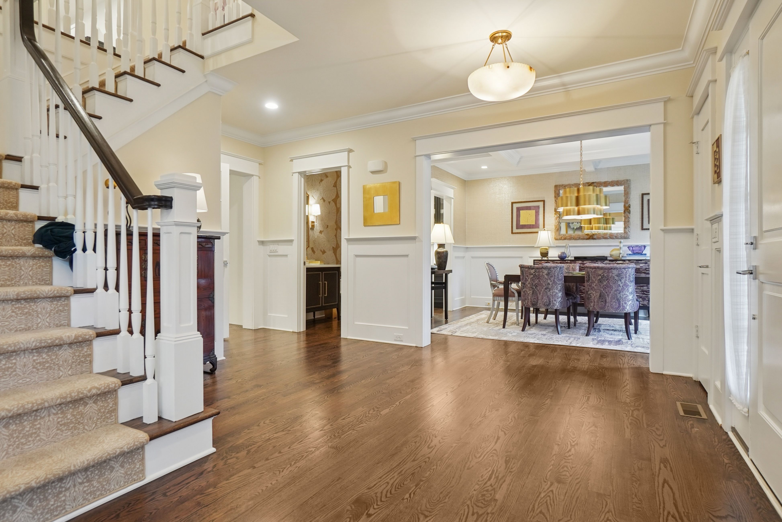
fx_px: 391
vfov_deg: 67.4
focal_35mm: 18
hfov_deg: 90.0
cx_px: 391
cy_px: 261
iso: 400
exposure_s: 1/40
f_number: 5
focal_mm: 12
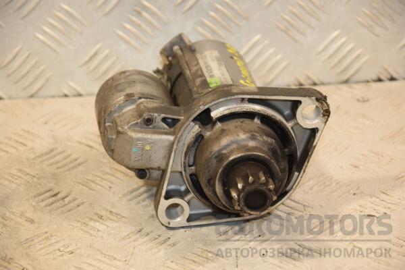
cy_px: 135
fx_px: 1654
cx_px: 202
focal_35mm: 147
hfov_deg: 14.0
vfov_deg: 9.3
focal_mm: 98
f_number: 5.6
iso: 800
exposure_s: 1/125
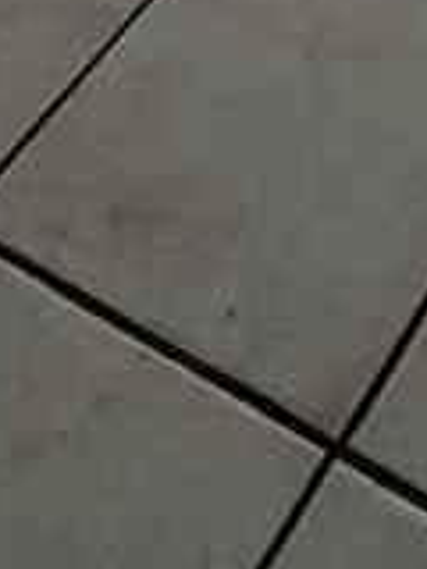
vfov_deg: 10.4
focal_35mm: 105
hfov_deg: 12.1
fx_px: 1727
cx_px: 929
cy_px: -1277
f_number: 2.2
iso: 160
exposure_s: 1/121
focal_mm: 2.22
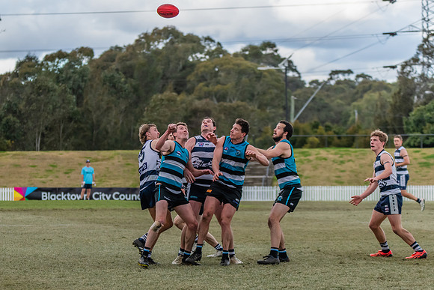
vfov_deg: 6.4
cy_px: 192
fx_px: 2578
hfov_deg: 9.6
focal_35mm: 214
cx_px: 127
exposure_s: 1/1600
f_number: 5
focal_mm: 150
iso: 1100
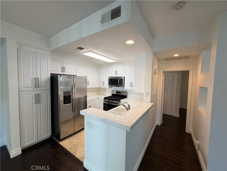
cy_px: 86
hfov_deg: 102.1
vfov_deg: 85.7
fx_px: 92
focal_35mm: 14
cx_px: 114
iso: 160
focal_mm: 2.22
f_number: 2.2
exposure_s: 1/120
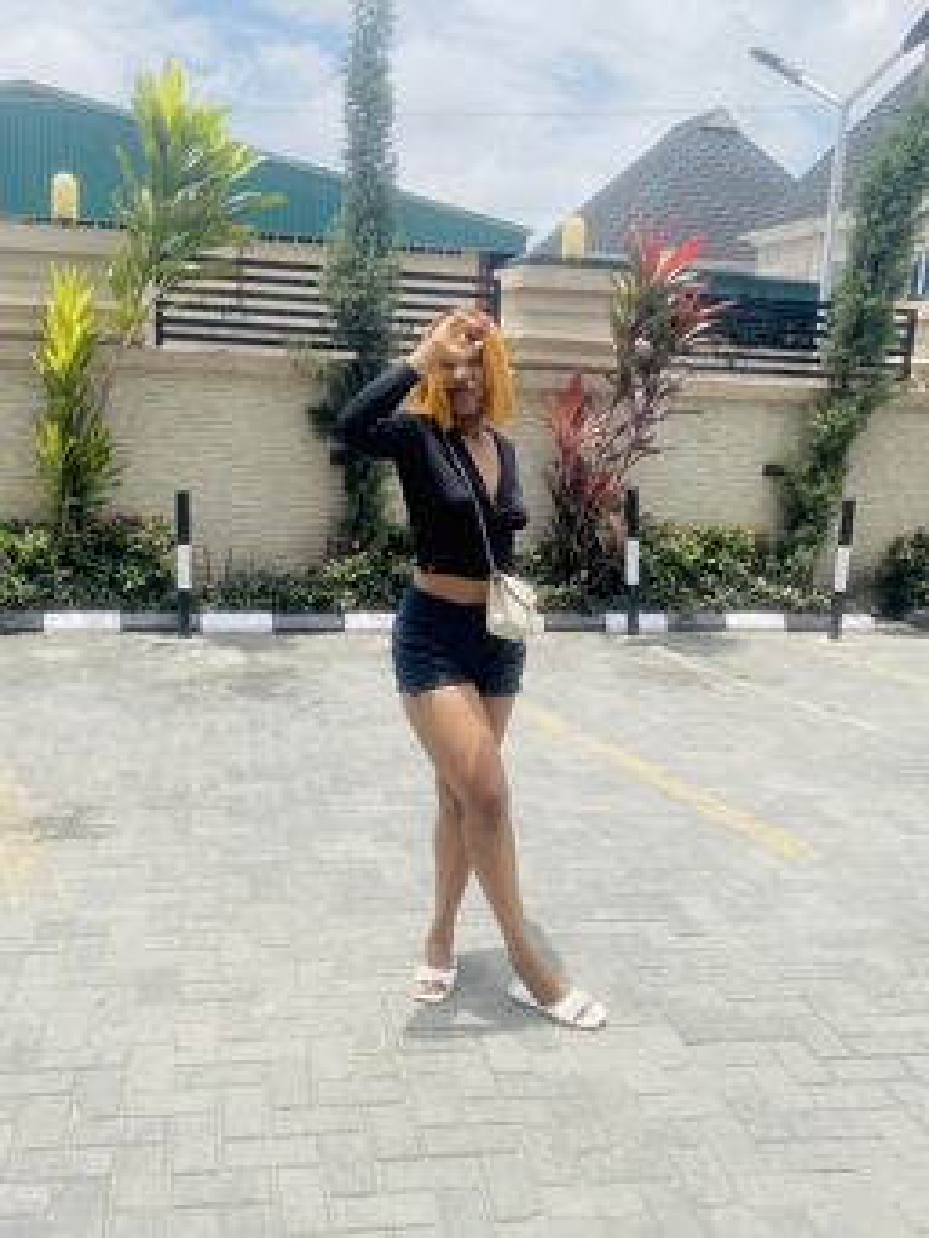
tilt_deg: -10.2
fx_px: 930
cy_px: 619
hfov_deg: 53.1
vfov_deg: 67.3
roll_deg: -0.6
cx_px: 464
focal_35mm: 26
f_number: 1.8
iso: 32
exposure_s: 1/3846
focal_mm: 4.25
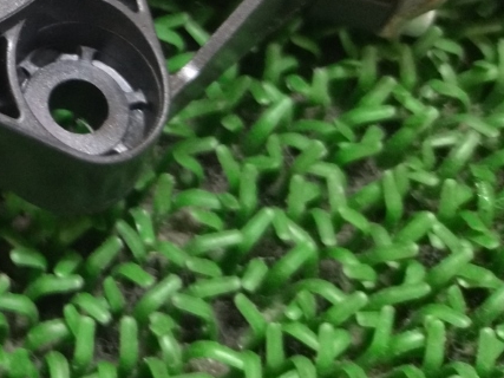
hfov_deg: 19.4
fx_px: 1325
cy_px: -132
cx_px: -204
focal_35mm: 91
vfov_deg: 15.4
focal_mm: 4.74
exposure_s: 1/33
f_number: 1.79
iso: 141
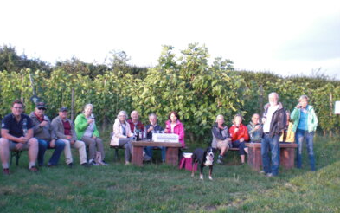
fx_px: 380
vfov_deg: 31.2
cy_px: 121
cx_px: 168
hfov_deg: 48.2
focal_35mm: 41
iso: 100
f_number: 3.1
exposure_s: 1/60
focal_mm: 6.3
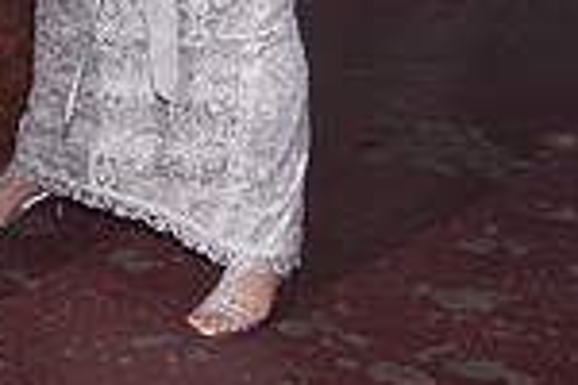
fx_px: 2215
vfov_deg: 9.5
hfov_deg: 14.3
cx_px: -143
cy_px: -310
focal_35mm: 138
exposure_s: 1/30
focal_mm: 22
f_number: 5.6
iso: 400
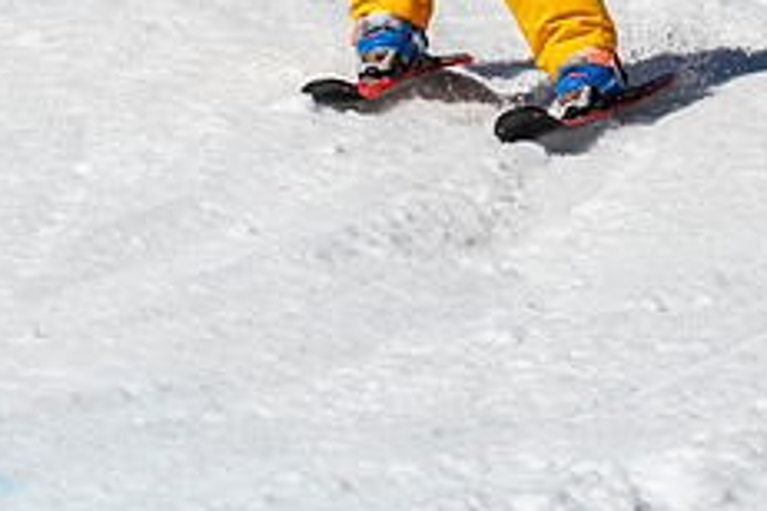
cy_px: -198
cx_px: 310
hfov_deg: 1.0
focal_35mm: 2120
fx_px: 45164
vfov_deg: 0.6
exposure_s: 1/2000
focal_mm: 400
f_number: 8
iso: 200
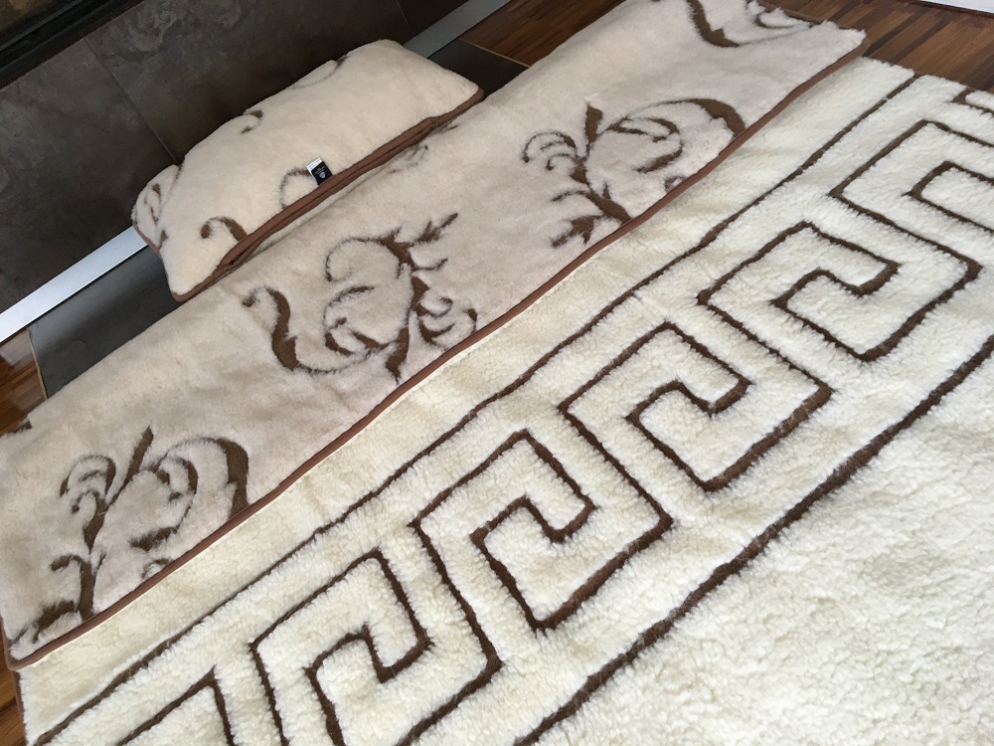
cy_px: 373
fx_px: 833
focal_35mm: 29
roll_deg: +27.0
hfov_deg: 61.7
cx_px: 497
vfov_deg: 48.2
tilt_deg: -44.6
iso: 125
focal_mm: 4.15
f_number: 2.2
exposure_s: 1/33
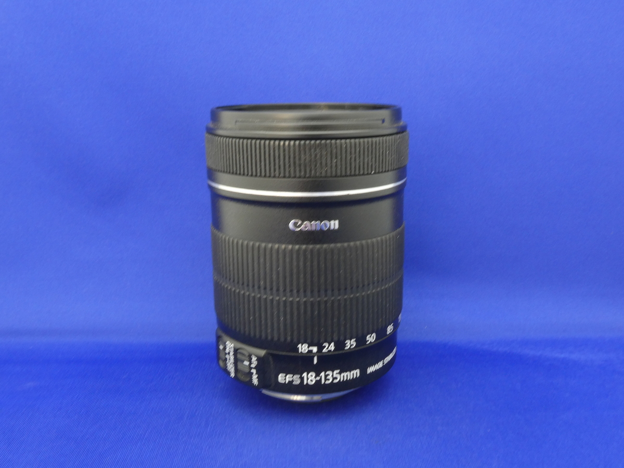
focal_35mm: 33
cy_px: 234
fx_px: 595
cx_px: 312
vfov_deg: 42.9
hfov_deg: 55.4
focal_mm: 5.8
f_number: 8
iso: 200
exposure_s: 1
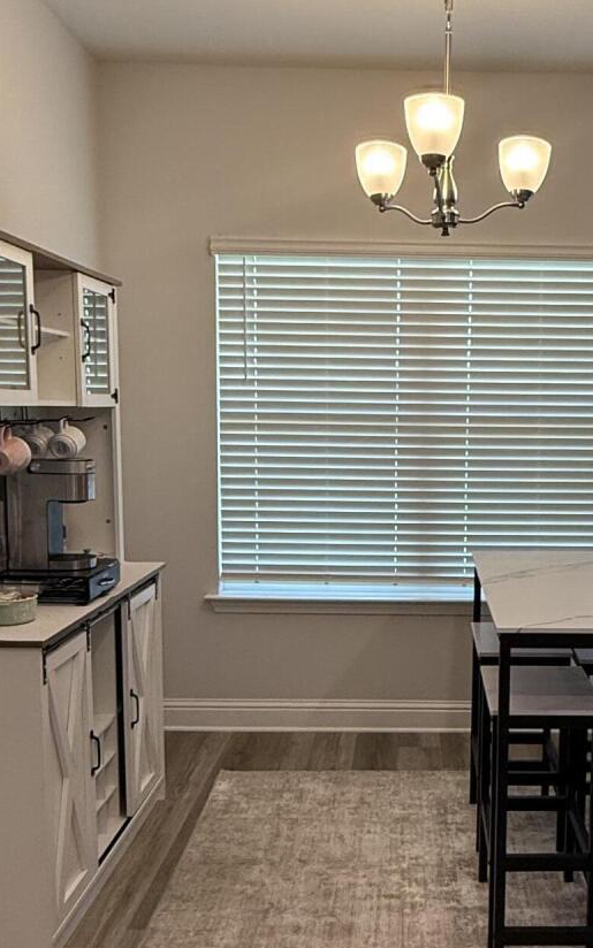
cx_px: 443
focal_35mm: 36
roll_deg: -0.3
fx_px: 931
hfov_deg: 34.6
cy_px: 523
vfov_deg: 53.9
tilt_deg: -5.9
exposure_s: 1/120
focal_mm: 2.22
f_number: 2.2
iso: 250
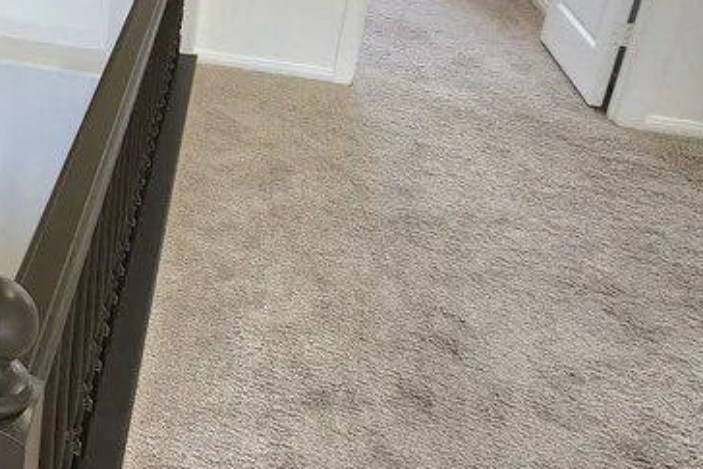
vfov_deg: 32.1
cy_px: -8
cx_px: -257
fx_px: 742
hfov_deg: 33.2
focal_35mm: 38
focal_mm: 2.2
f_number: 2.2
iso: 125
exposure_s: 1/60.2
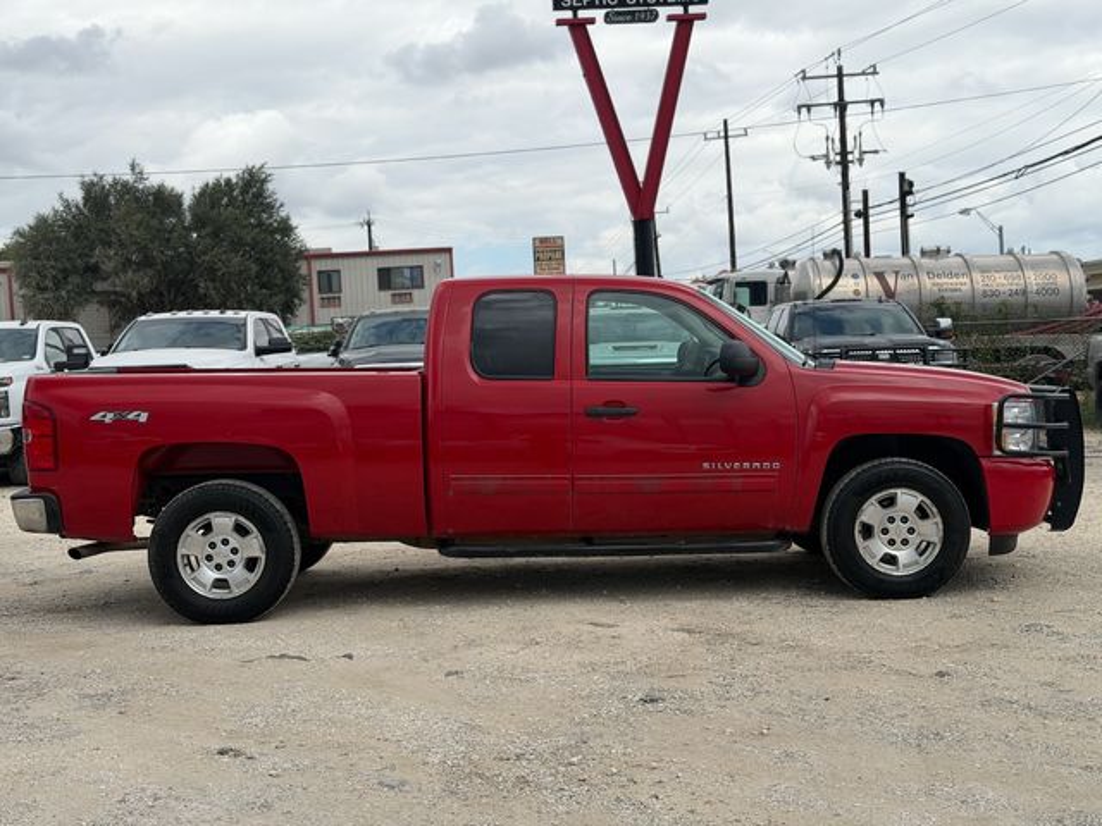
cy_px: 413
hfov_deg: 39.7
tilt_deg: -1.5
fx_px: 1528
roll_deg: +3.2
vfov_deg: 30.3
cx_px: 551
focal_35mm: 48
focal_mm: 6.76
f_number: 1.78
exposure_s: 1/5208
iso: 64
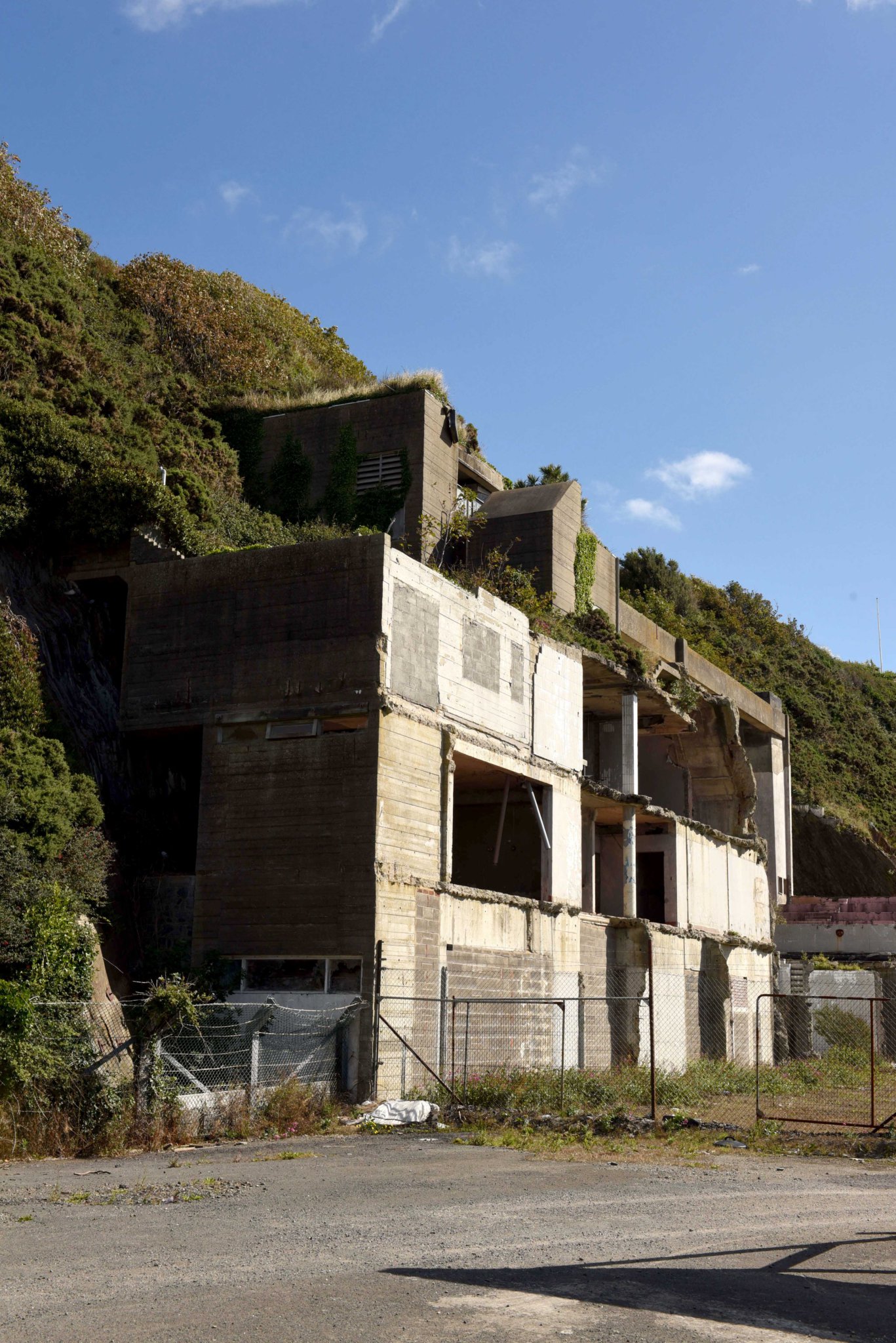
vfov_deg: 46.4
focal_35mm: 42
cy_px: 672
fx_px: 1567
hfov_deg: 31.9
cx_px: 448
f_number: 11
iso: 320
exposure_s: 1/400
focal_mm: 42
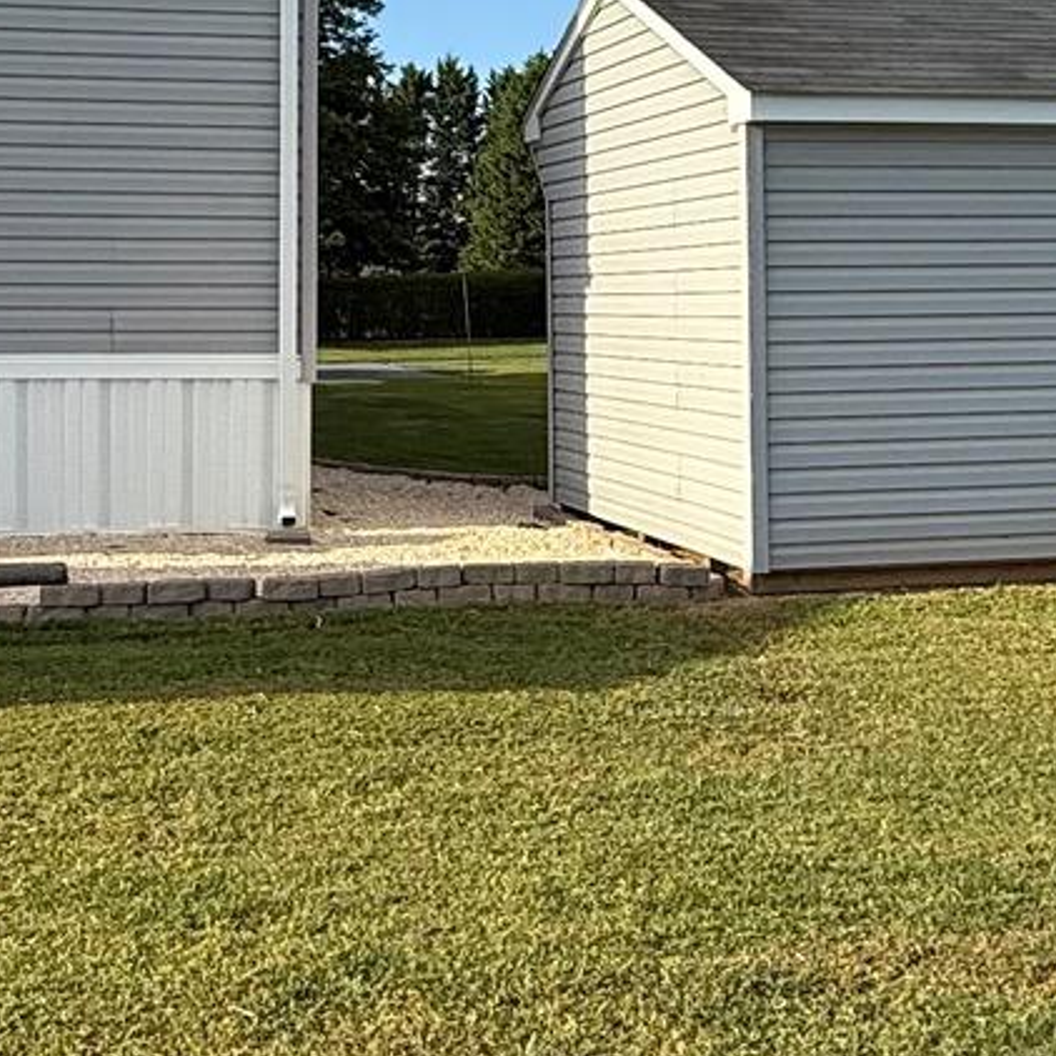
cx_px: 488
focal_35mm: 60
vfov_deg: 28.2
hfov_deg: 28.6
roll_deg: -0.1
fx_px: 2071
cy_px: 273
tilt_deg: +2.5
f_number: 2.2
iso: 50
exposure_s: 1/1189
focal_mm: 2.22
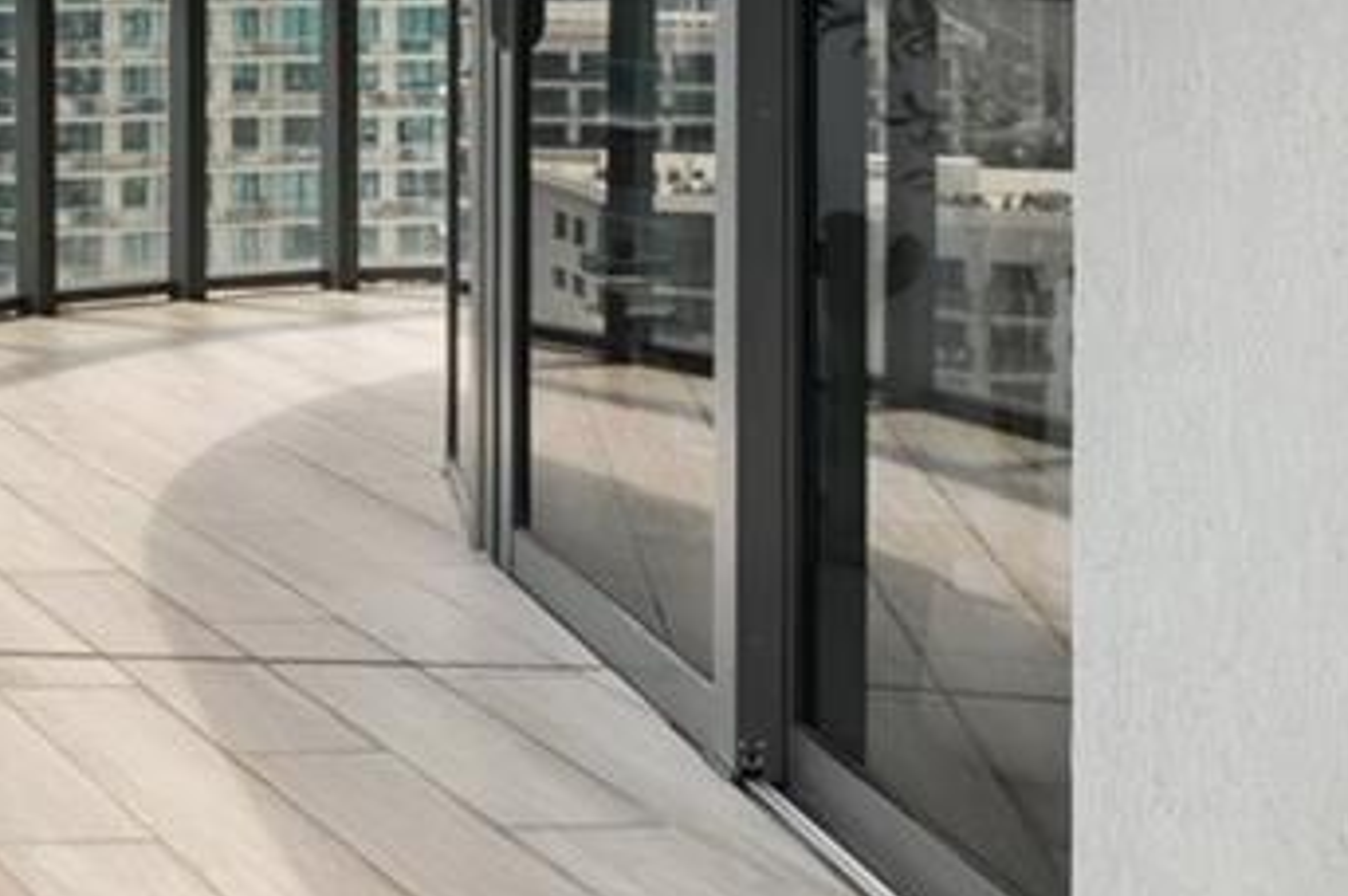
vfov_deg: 17.5
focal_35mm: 74
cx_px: -770
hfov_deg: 21.9
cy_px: -204
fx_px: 2758
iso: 80
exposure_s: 1/160
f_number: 11
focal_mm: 15.8
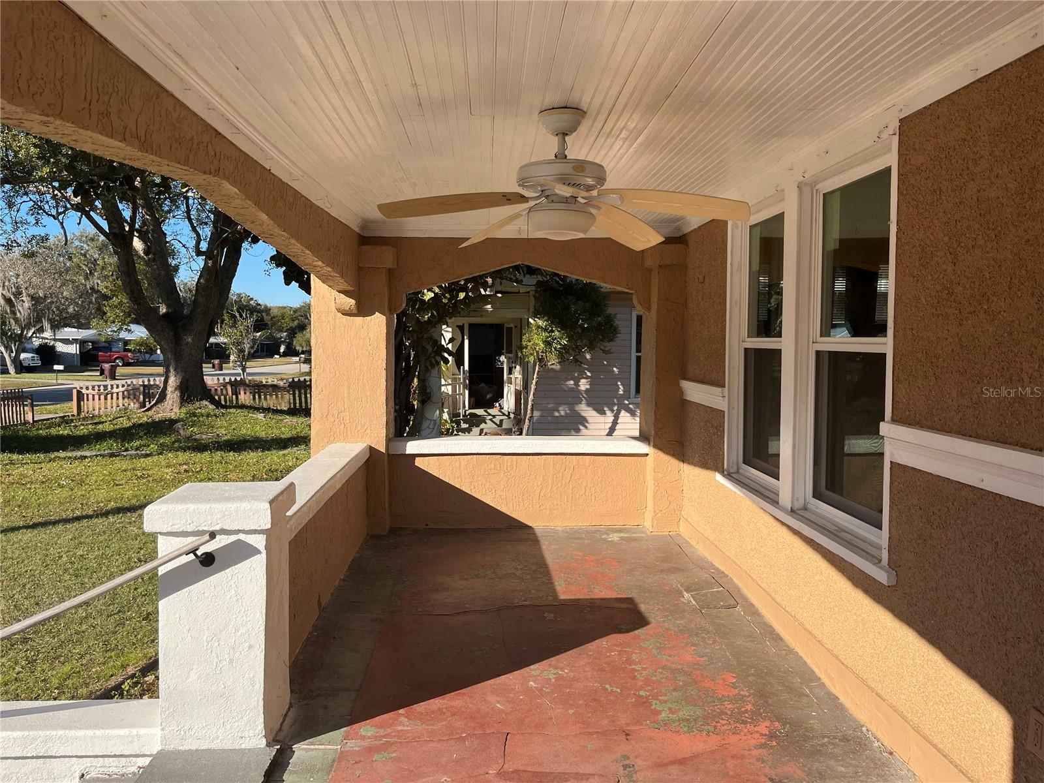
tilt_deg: -1.4
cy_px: 392
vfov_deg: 53.1
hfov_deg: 67.3
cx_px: 522
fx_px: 784
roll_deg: -0.9
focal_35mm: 26
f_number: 1.6
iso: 50
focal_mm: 5.1
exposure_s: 1/2309
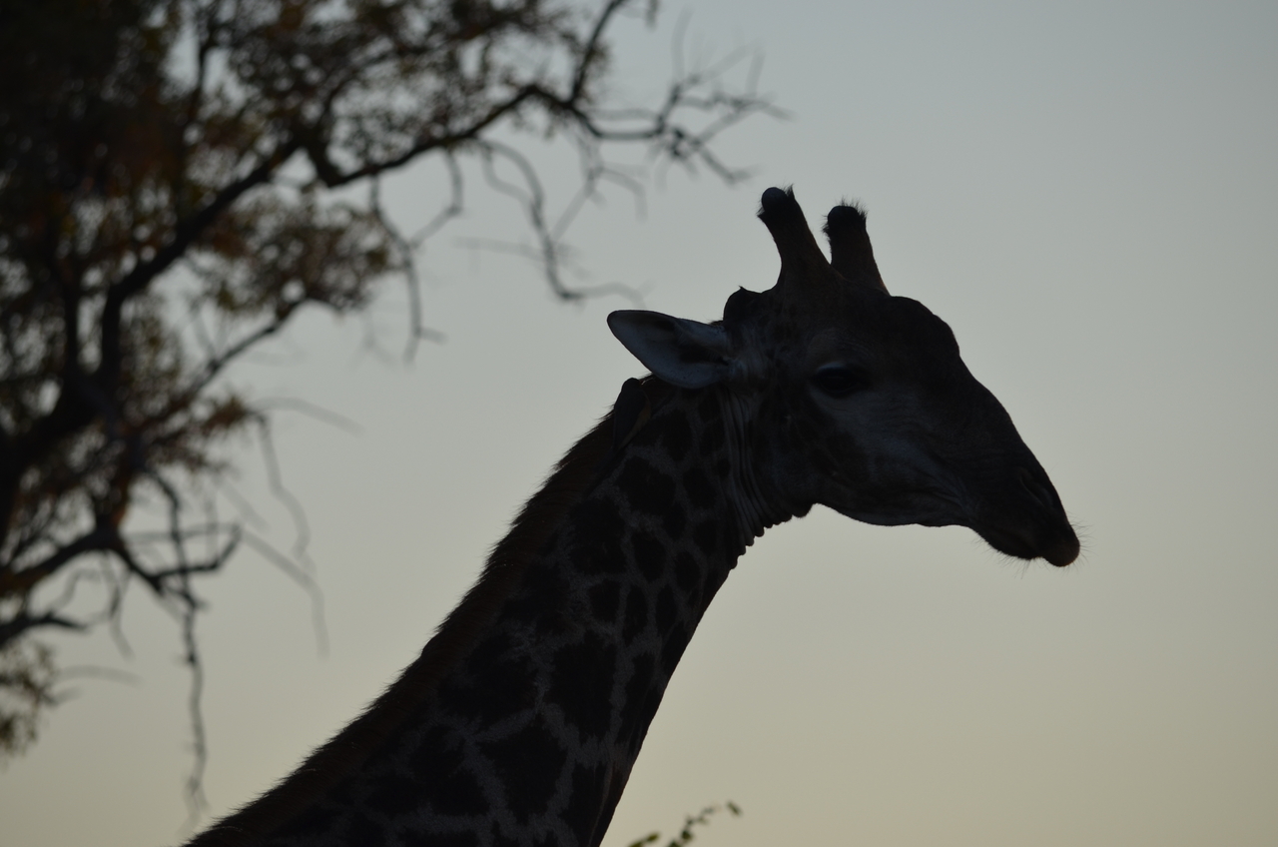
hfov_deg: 5.7
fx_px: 12754
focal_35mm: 360
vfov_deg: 3.8
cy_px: 424
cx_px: 639
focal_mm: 240
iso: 200
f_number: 6.3
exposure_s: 1/640
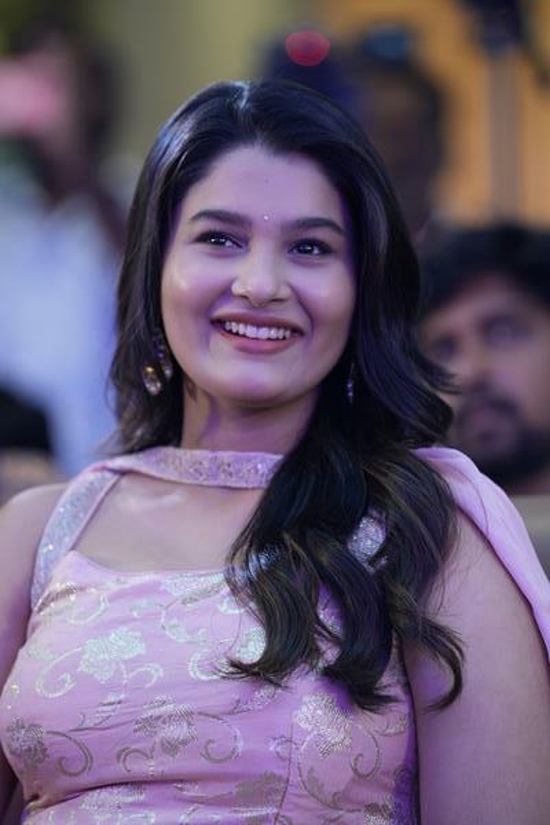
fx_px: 4583
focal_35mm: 200
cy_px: 412
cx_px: 275
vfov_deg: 10.3
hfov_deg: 6.9
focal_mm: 200
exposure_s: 1/30
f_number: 3.5
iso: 400
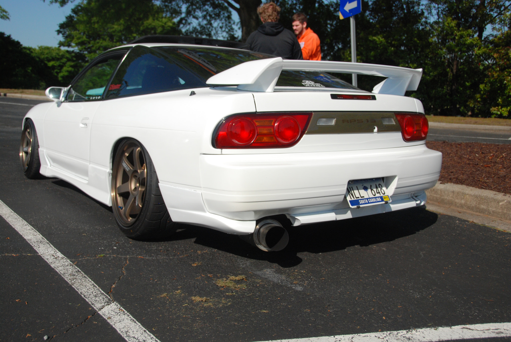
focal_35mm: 36
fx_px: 512
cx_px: 256
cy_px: 171
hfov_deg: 53.1
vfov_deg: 37.0
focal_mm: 24
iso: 400
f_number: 4
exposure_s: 1/4000
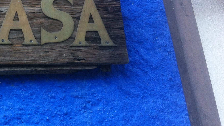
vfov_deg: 16.2
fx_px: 434
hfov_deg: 27.7
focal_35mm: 73
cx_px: 16
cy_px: 4
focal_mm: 3.85
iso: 80
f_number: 2.8
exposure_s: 1/17
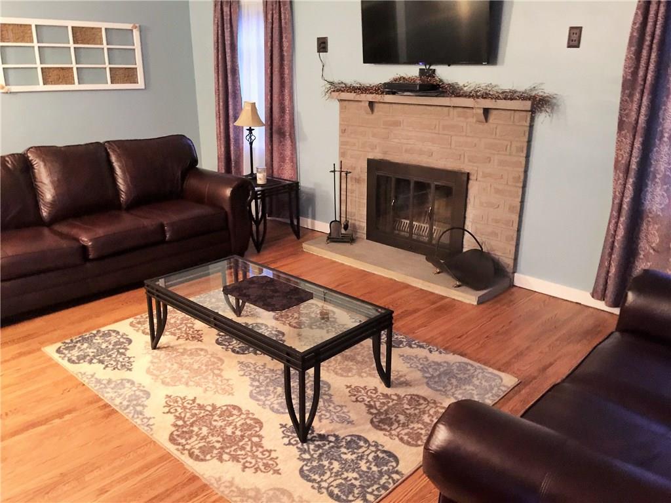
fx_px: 562
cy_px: 252
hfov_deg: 61.7
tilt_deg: -16.5
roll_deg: -0.8
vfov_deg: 48.2
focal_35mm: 29
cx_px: 336
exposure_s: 1/4
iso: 100
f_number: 2.2
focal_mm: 4.15
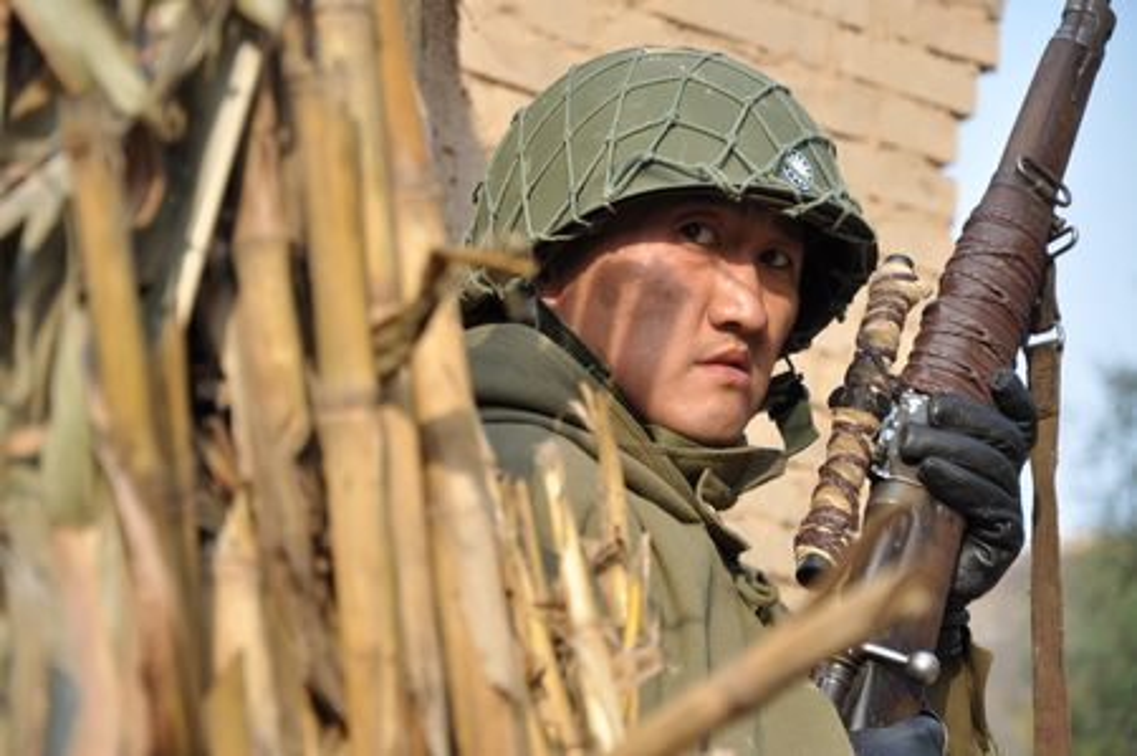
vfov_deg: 8.7
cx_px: 568
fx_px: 4969
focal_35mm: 158
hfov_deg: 13.1
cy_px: 378
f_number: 5.6
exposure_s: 1/200
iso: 250
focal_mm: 105
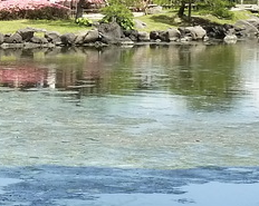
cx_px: -256
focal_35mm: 177
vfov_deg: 8.7
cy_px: 46
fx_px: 1355
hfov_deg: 10.1
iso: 200
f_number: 4
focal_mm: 5.7
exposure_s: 1/250
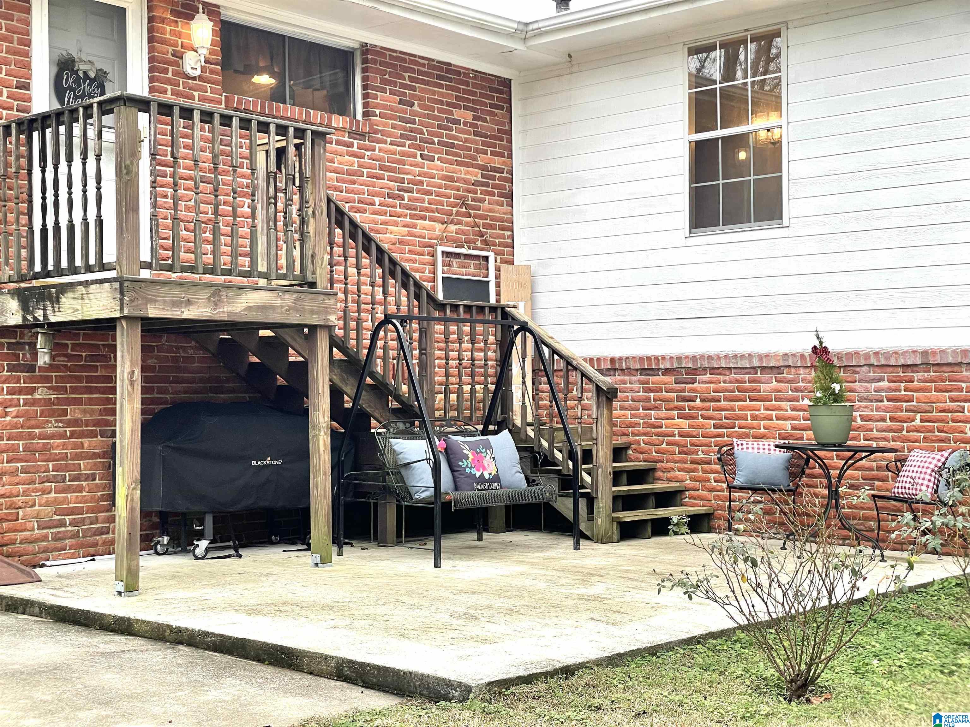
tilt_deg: +2.4
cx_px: 485
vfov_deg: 28.0
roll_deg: +0.4
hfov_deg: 36.8
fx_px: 1457
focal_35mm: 52
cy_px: 364
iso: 40
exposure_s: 1/99
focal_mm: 6
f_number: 2
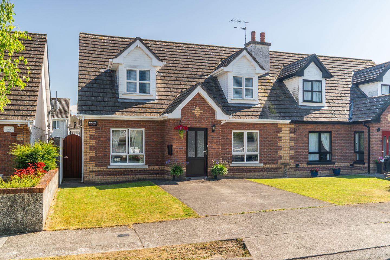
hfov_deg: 58.4
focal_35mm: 32
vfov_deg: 40.8
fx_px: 349
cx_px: 195
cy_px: 144
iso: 2500
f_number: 8
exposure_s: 1/100
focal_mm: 29
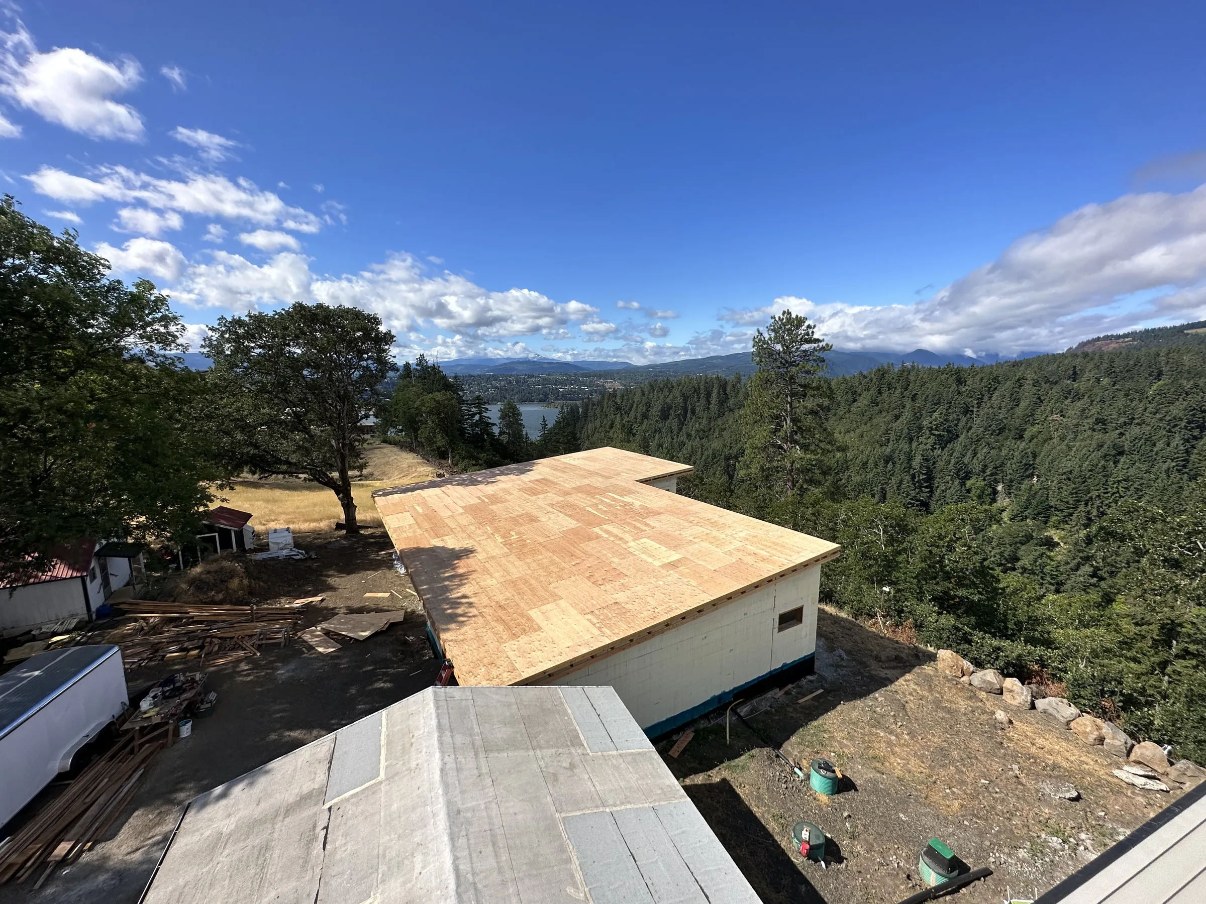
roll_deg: +1.8
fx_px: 488
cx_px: 603
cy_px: 452
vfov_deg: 85.7
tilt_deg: -8.8
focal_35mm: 14
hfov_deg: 102.1
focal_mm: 2.22
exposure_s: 1/2618
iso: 40
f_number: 2.2
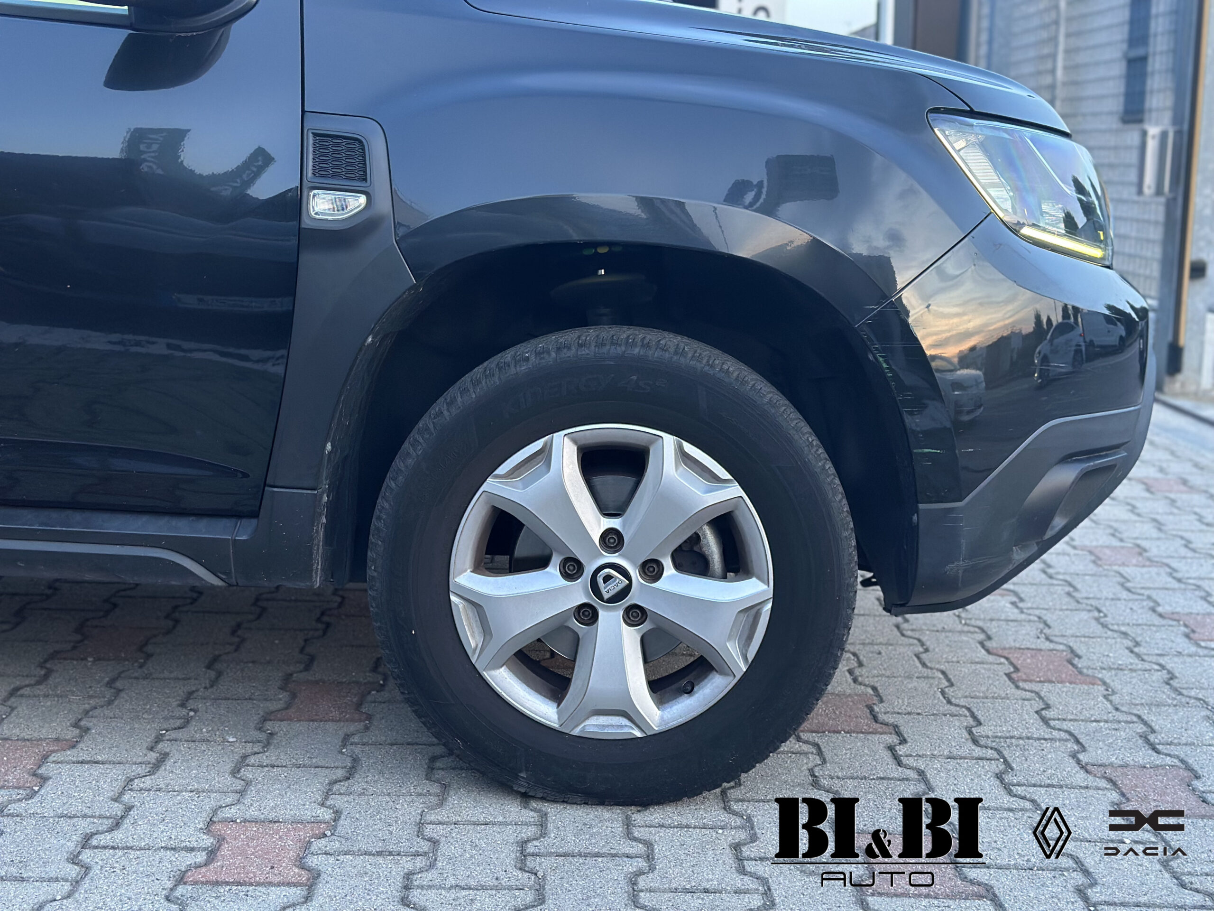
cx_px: 607
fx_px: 1683
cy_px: 456
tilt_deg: -9.8
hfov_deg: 39.7
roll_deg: -0.4
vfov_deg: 30.3
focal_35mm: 48
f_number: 1.78
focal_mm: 6.86
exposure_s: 1/54
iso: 320
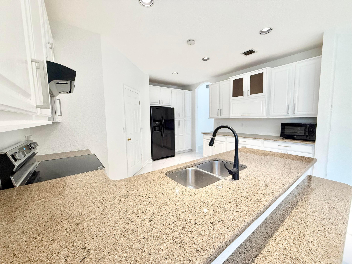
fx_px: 142
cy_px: 132
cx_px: 176
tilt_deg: -4.7
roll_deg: +0.5
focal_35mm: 14
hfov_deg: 102.1
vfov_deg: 85.7
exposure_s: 1/120
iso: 200
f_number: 2.2
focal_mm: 2.22
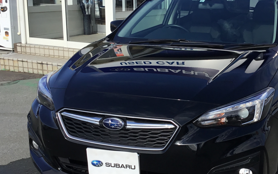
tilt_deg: -14.3
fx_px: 439
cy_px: 95
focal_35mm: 58
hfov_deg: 34.7
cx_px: 192
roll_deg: -1.4
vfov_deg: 22.4
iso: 25
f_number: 2.4
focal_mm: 3.3
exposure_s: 1/1181
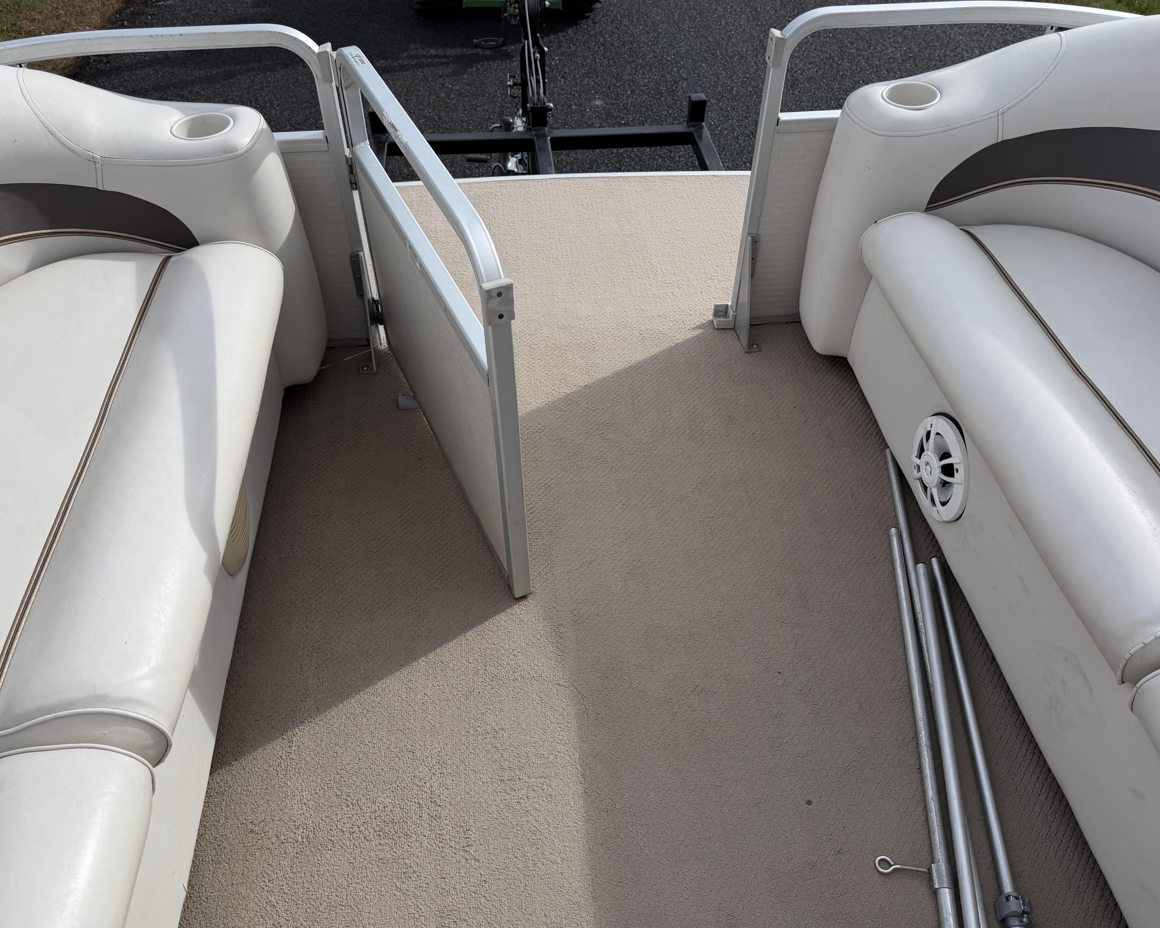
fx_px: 927
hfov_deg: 64.1
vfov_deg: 53.1
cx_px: 573
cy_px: 433
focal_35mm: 27
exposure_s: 1/5714
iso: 80
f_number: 1.78
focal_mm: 6.76
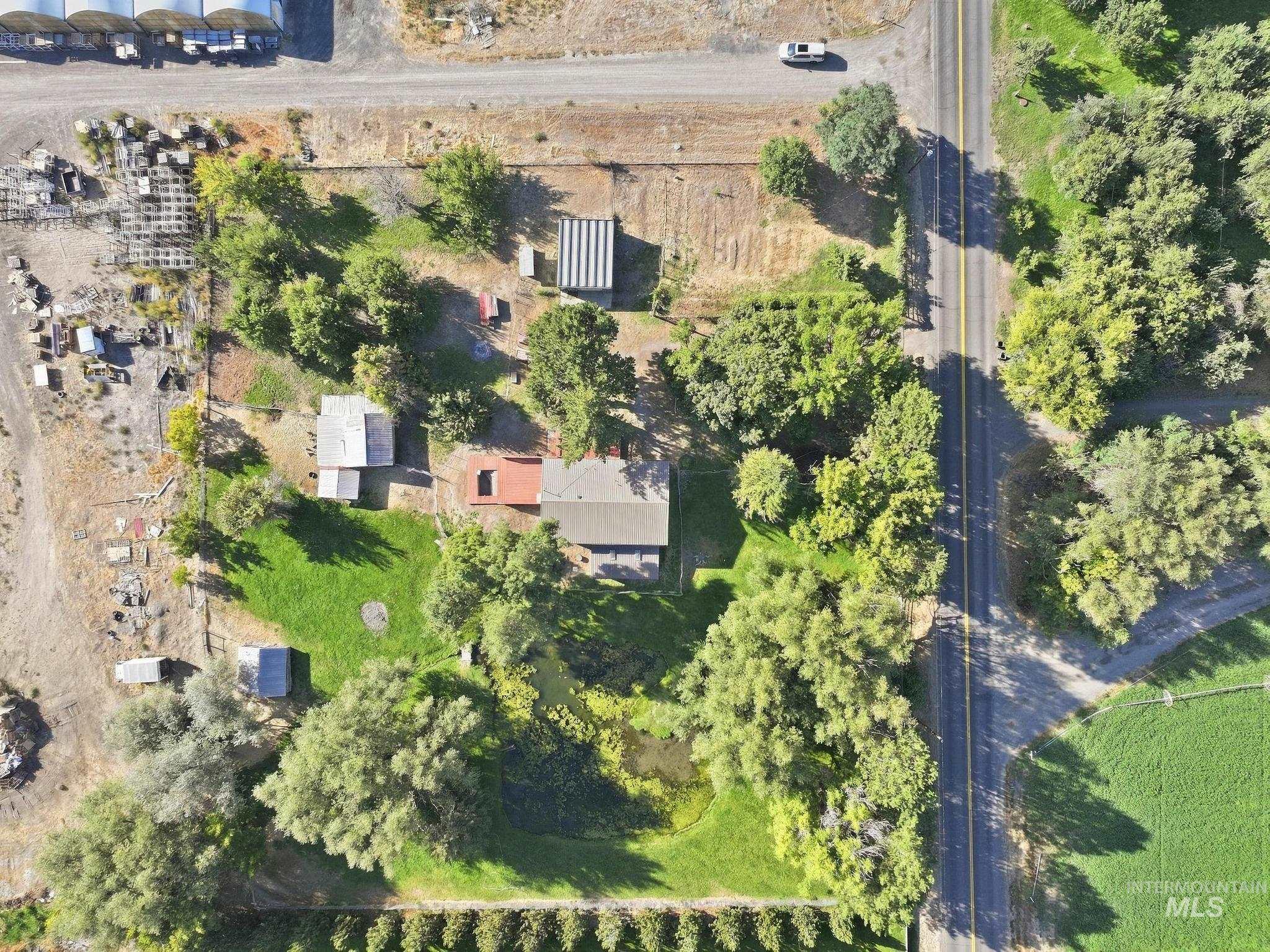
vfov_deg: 56.8
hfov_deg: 71.6
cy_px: 476
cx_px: 635
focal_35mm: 24
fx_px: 880
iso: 100
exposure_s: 1/640
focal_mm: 12.3
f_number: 2.8
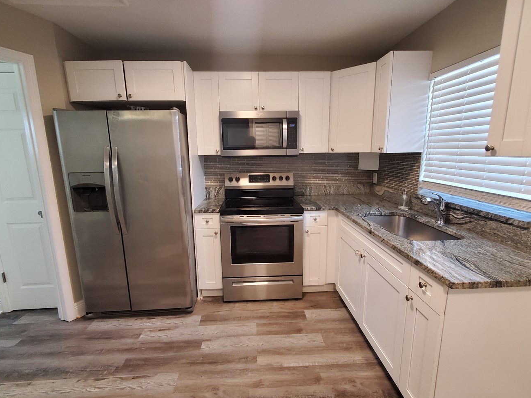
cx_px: 263
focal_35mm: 16
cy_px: 204
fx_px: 245
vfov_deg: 78.1
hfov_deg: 94.5
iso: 500
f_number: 2.2
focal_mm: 1.8
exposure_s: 1/60
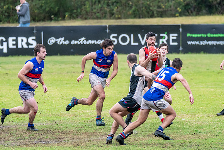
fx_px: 4349
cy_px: 67
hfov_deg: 3.0
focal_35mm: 699
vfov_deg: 2.0
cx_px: 124
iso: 1250
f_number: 7.1
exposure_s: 1/2000
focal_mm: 420
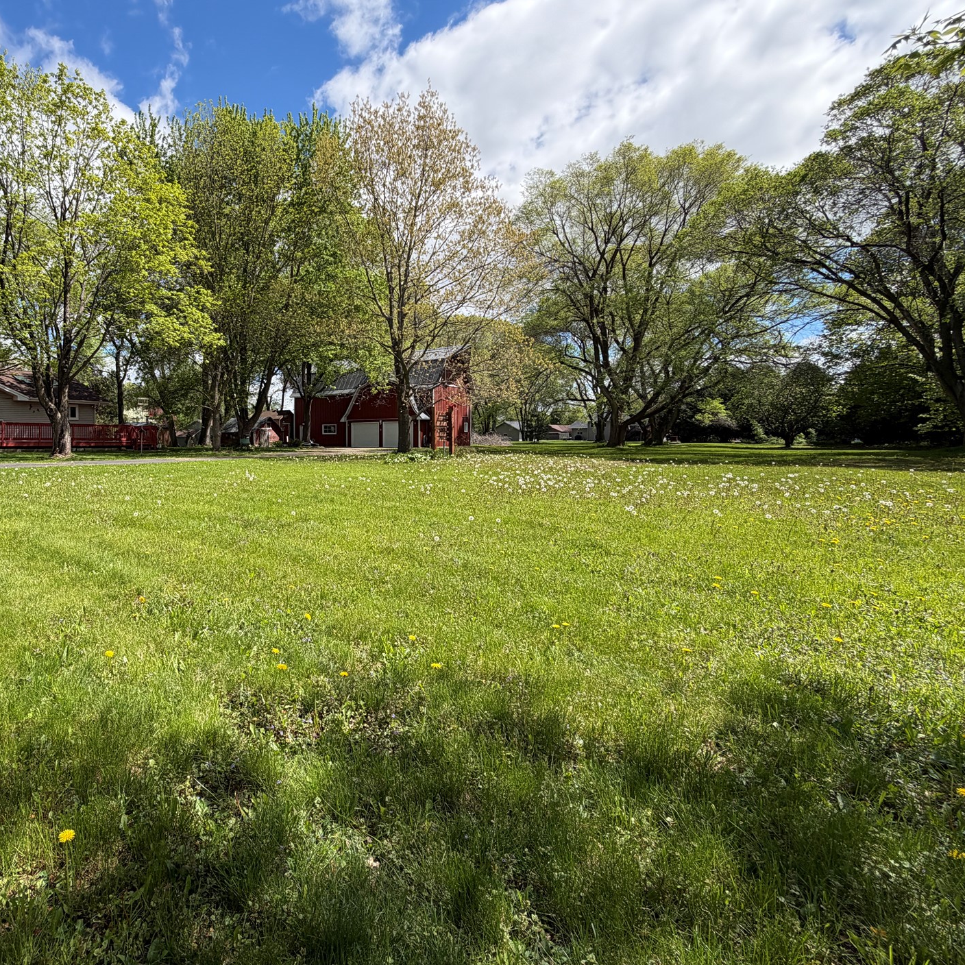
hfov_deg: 76.7
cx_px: 283
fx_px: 568
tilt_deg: -0.8
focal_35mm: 18
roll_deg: +1.0
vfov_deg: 80.6
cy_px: 450
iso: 32
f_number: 2.2
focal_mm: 2.22
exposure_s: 1/770
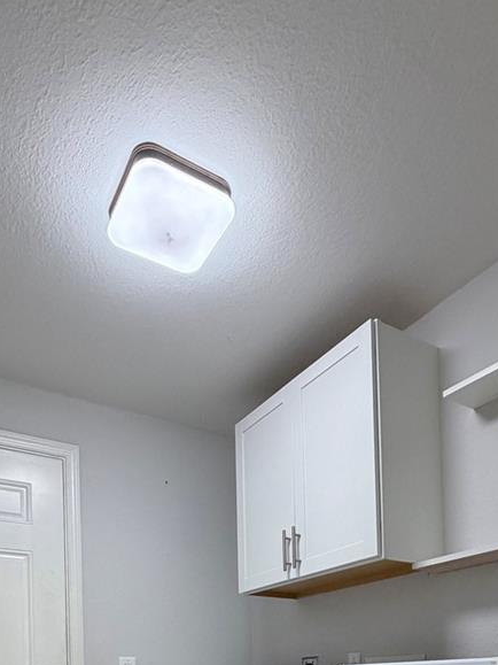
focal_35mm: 29
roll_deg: +1.5
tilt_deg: +0.7
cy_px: 680
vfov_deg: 49.1
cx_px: 238
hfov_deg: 48.2
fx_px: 556
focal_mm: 2.22
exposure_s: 1/67
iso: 320
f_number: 2.2
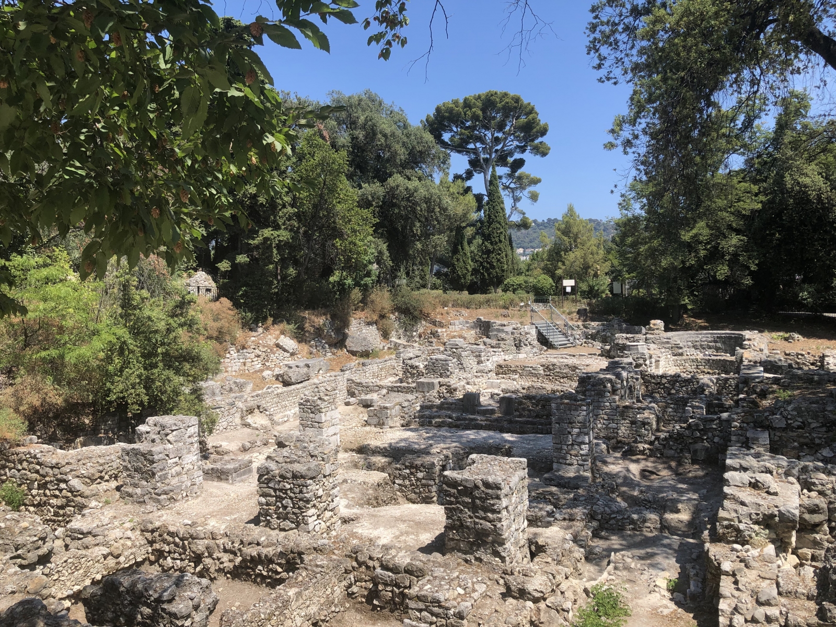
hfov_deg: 63.4
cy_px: 314
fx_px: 676
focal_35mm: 28
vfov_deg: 49.7
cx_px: 418
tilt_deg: -1.1
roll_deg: +0.3
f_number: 1.8
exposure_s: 1/1263
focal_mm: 3.99
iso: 20
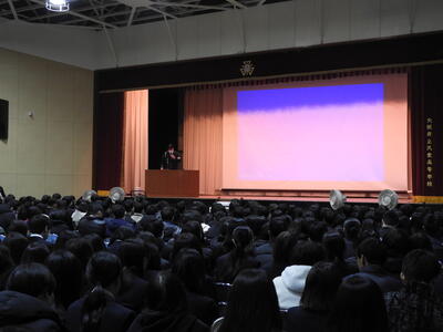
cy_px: 166
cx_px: 222
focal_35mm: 50
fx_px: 640
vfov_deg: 29.1
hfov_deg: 38.2
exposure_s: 1/30
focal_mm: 9
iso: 320
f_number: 4
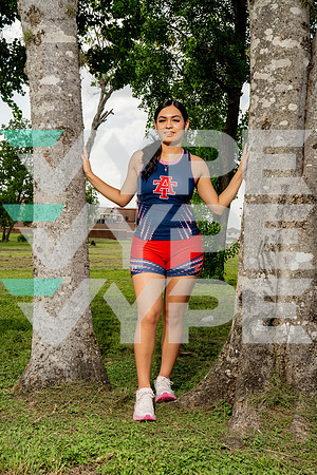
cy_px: 238
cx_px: 158
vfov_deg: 42.7
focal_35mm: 46
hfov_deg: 29.2
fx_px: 608
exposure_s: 1/200
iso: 200
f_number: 13
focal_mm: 46
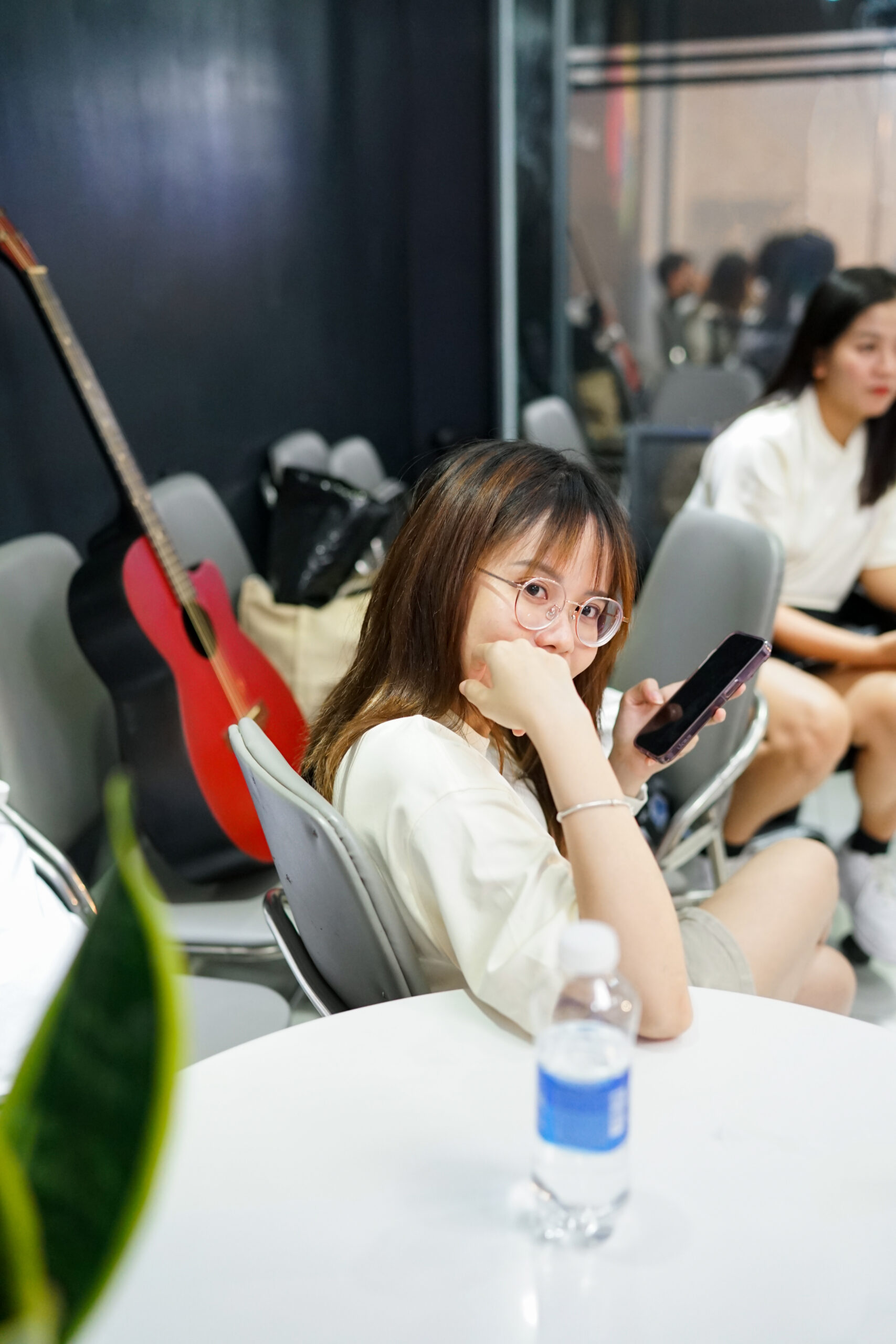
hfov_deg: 37.9
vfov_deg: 54.4
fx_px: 1306
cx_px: 448
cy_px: 672
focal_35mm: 35
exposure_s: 1/400
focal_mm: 35
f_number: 2
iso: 2000
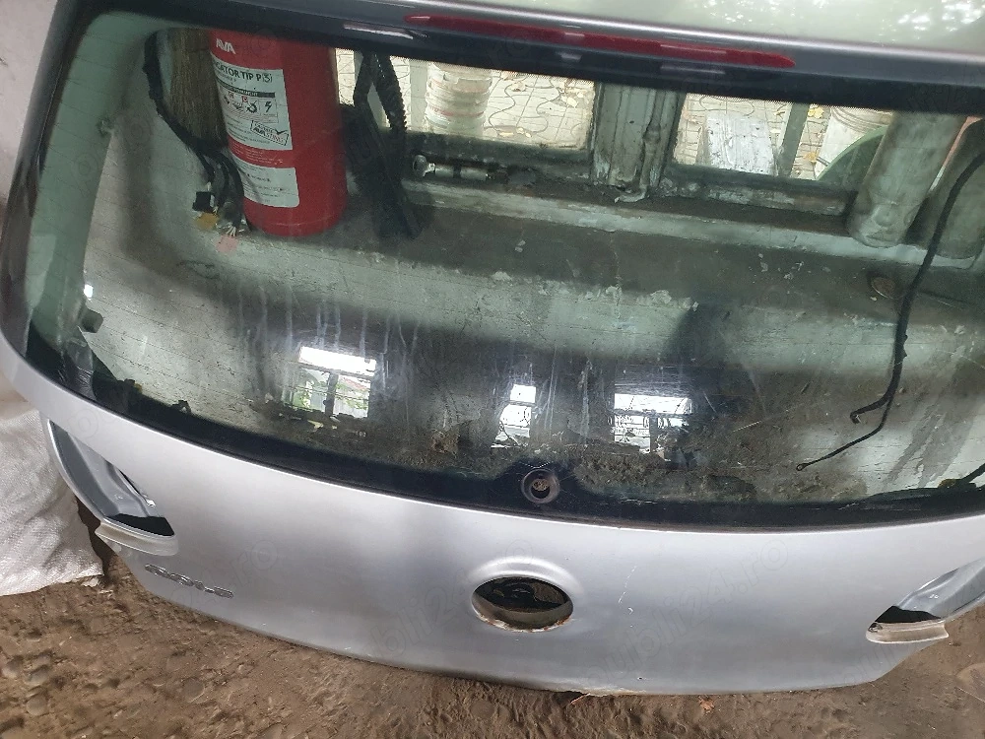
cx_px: 492
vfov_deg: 53.1
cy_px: 370
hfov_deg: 67.3
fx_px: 740
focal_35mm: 26
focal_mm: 4.32
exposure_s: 1/50
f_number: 2.4
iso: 500
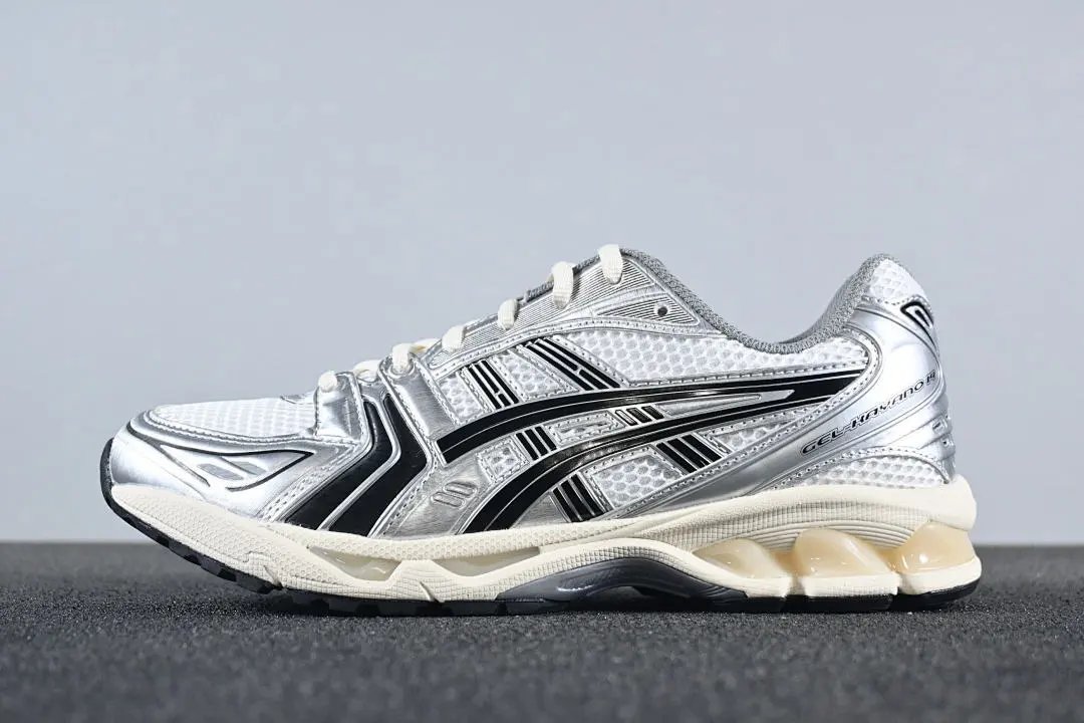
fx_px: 1807
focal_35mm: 60
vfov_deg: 22.6
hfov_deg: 33.4
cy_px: 362
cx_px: 542
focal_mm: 40
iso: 1000
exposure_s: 1/125
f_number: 5.6
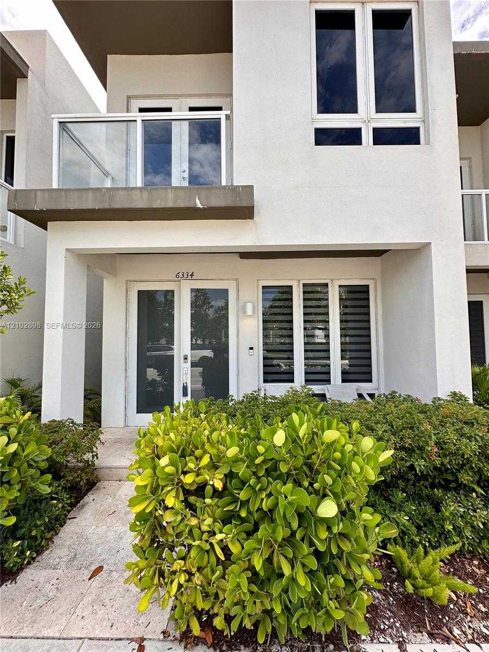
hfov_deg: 85.7
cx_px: 244
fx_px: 264
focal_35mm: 14
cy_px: 326
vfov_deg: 102.1
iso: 40
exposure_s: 1/796
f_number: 2.2
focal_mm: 2.22
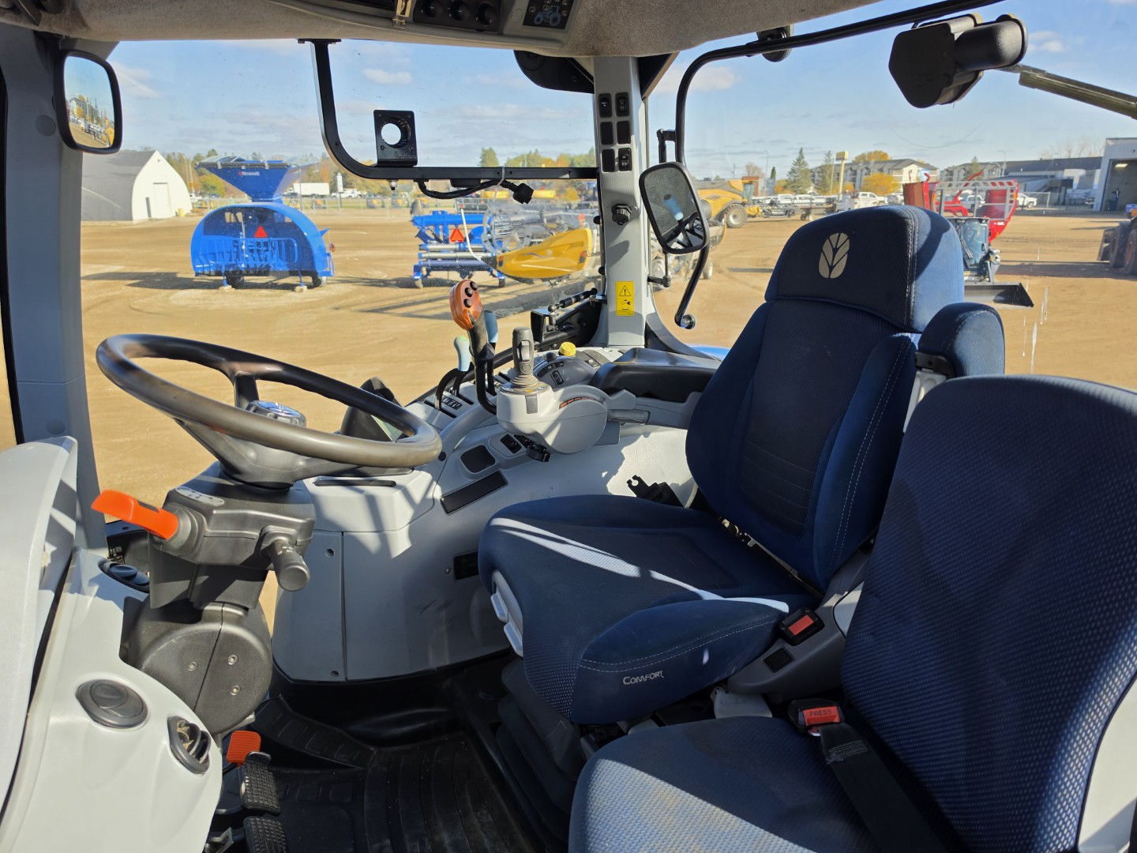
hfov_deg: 73.9
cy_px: 426
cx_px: 568
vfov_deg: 58.9
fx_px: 755
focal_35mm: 23
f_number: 1.4
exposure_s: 1/2430
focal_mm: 6.5
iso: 64
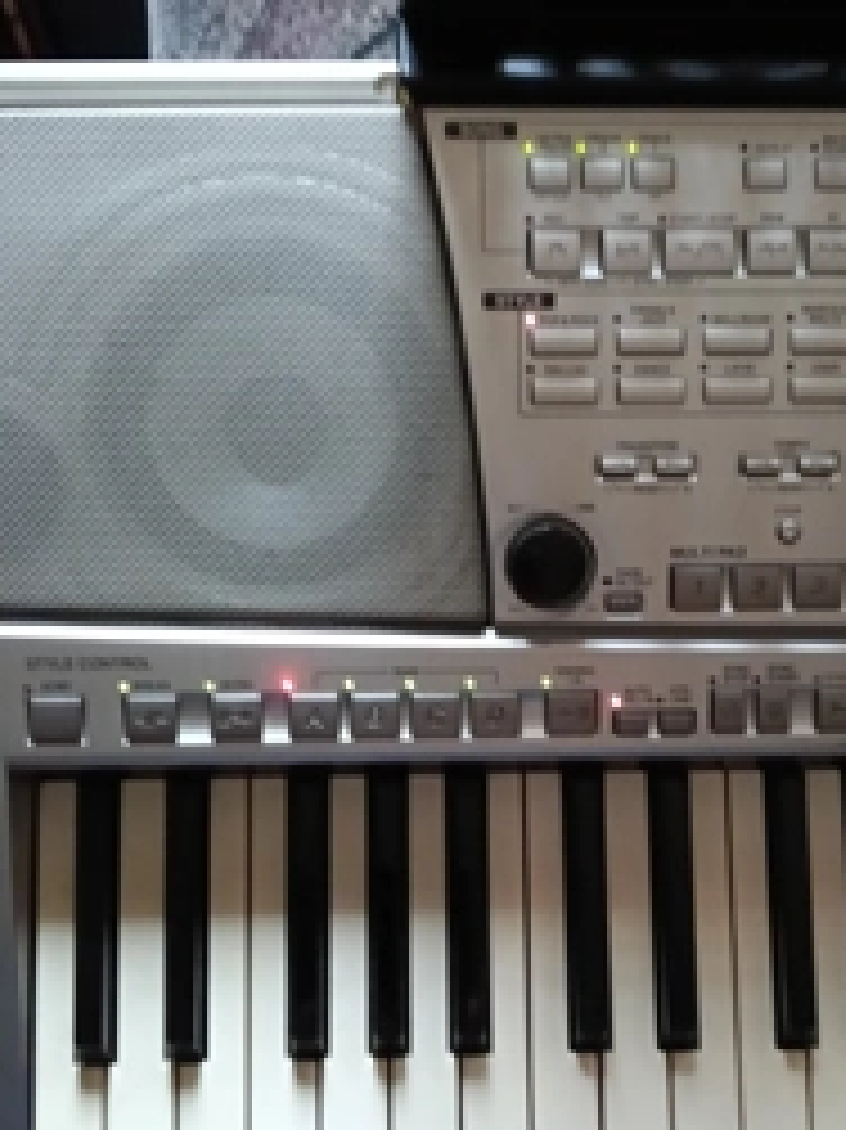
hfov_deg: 33.5
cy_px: 639
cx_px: 504
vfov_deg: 43.8
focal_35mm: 43
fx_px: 1402
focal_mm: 3.98
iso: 2000
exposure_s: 1/14.3
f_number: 1.8
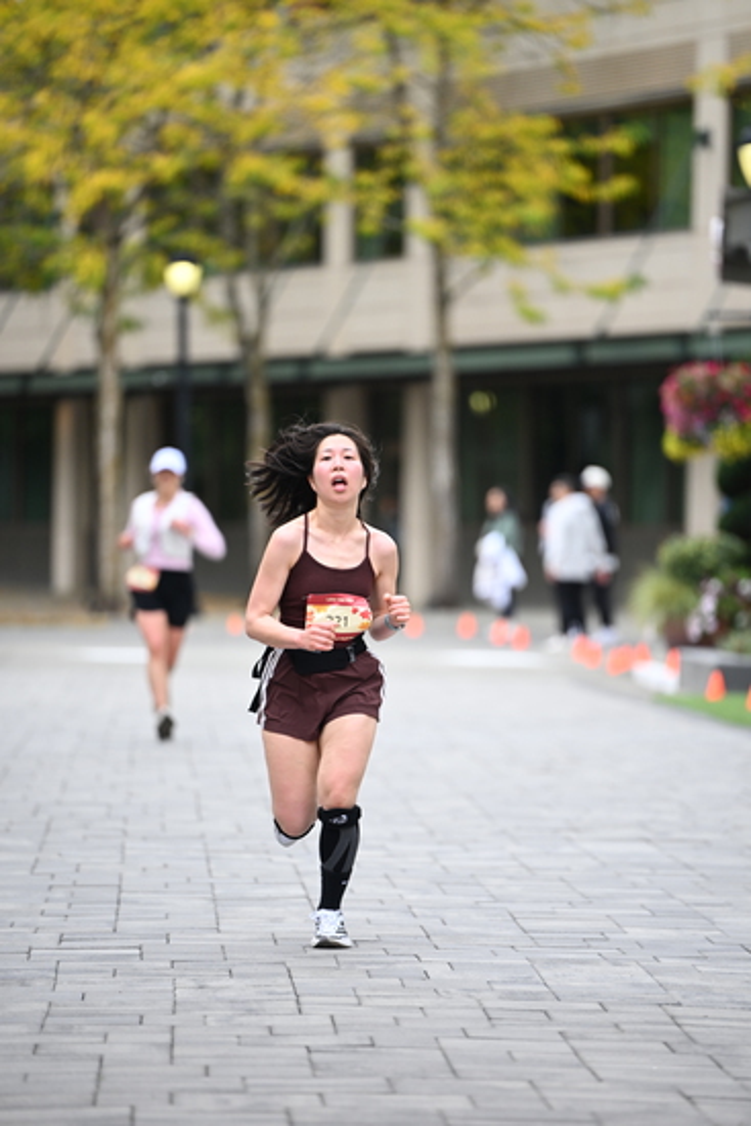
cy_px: 563
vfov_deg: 10.8
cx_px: 376
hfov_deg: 7.2
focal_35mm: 190
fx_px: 5941
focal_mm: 190
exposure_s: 1/2000
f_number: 2.8
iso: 640
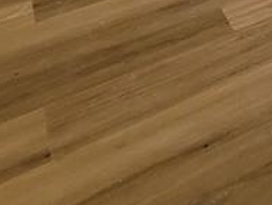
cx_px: 545
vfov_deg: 14.7
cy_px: -270
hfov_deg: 18.3
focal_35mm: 70
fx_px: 551
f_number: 2.2
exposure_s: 1/60
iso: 200
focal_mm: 2.2
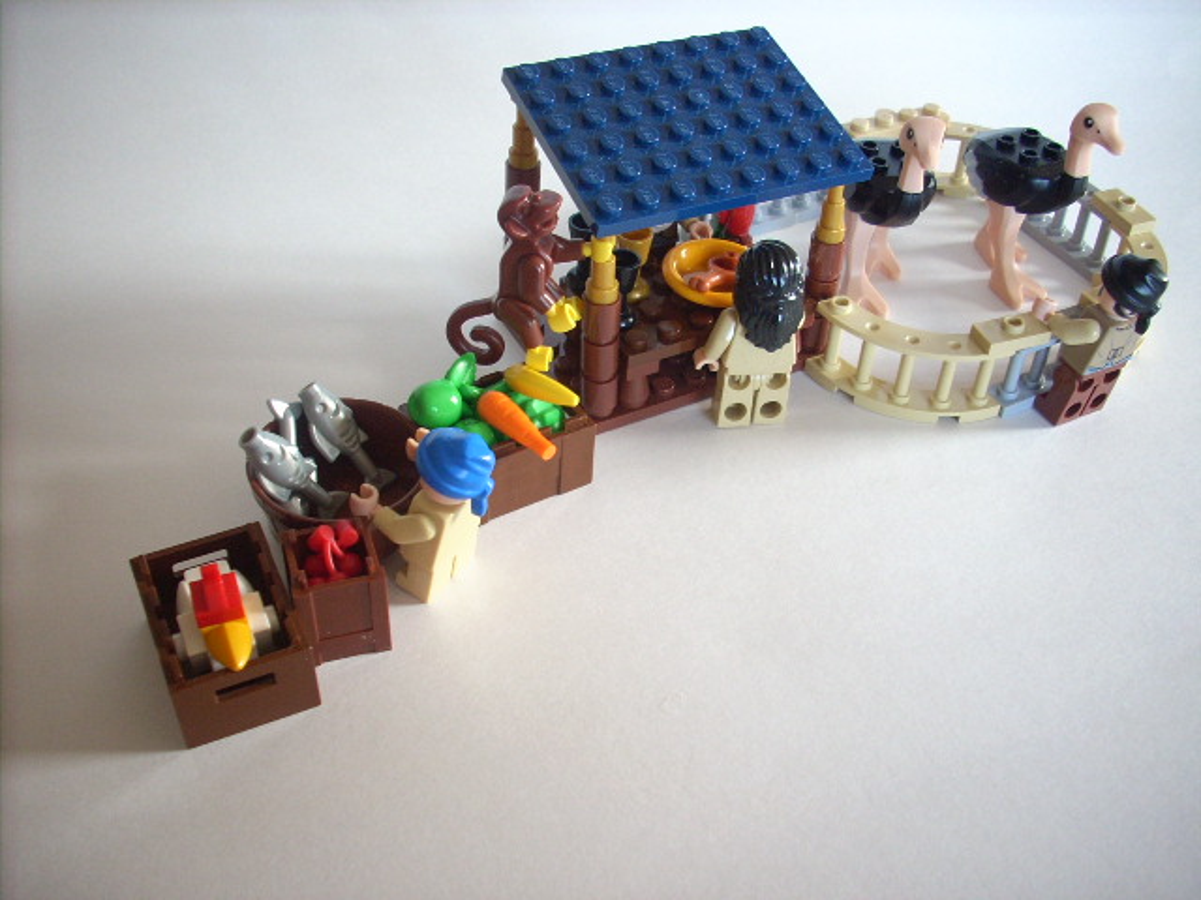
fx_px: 1284
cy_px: 450
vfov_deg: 38.7
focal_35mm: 37
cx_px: 600
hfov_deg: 50.1
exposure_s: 1/30
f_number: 2.8
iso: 124
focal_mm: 6.2
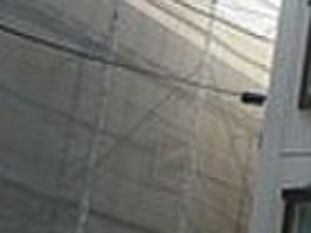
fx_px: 1150
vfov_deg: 11.6
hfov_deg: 13.0
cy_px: 142
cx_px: 658
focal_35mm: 128
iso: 80
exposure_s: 1/250
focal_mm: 4.6
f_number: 5.6
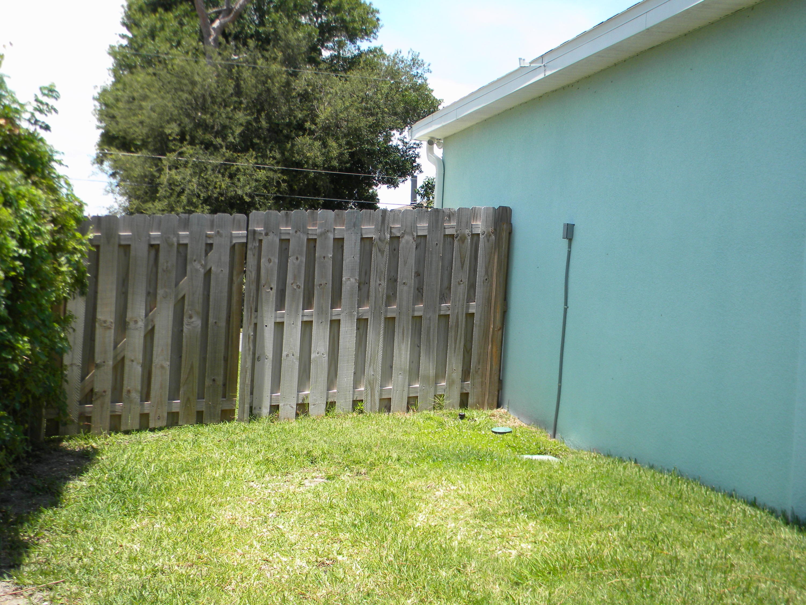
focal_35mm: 36
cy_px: 302
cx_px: 403
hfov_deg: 51.4
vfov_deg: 39.7
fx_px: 838
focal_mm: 6.4
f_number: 3.7
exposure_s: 1/500
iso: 88
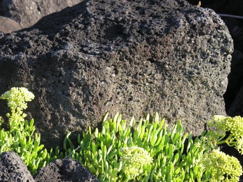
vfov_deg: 7.0
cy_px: 141
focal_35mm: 211
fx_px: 1481
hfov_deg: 9.4
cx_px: 90
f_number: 4.8
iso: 50
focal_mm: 32.4
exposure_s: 1/87.2
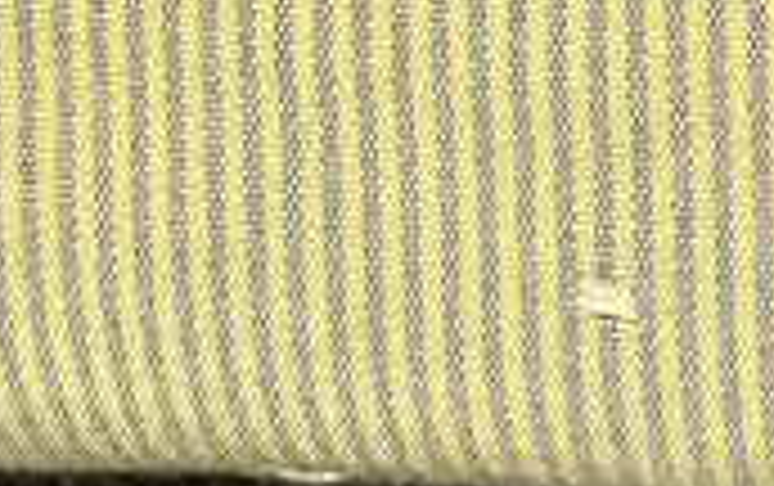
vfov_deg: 7.0
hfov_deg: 11.3
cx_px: 864
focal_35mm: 183
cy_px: -405
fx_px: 3865
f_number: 2.2
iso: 200
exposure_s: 1/25
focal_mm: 4.15
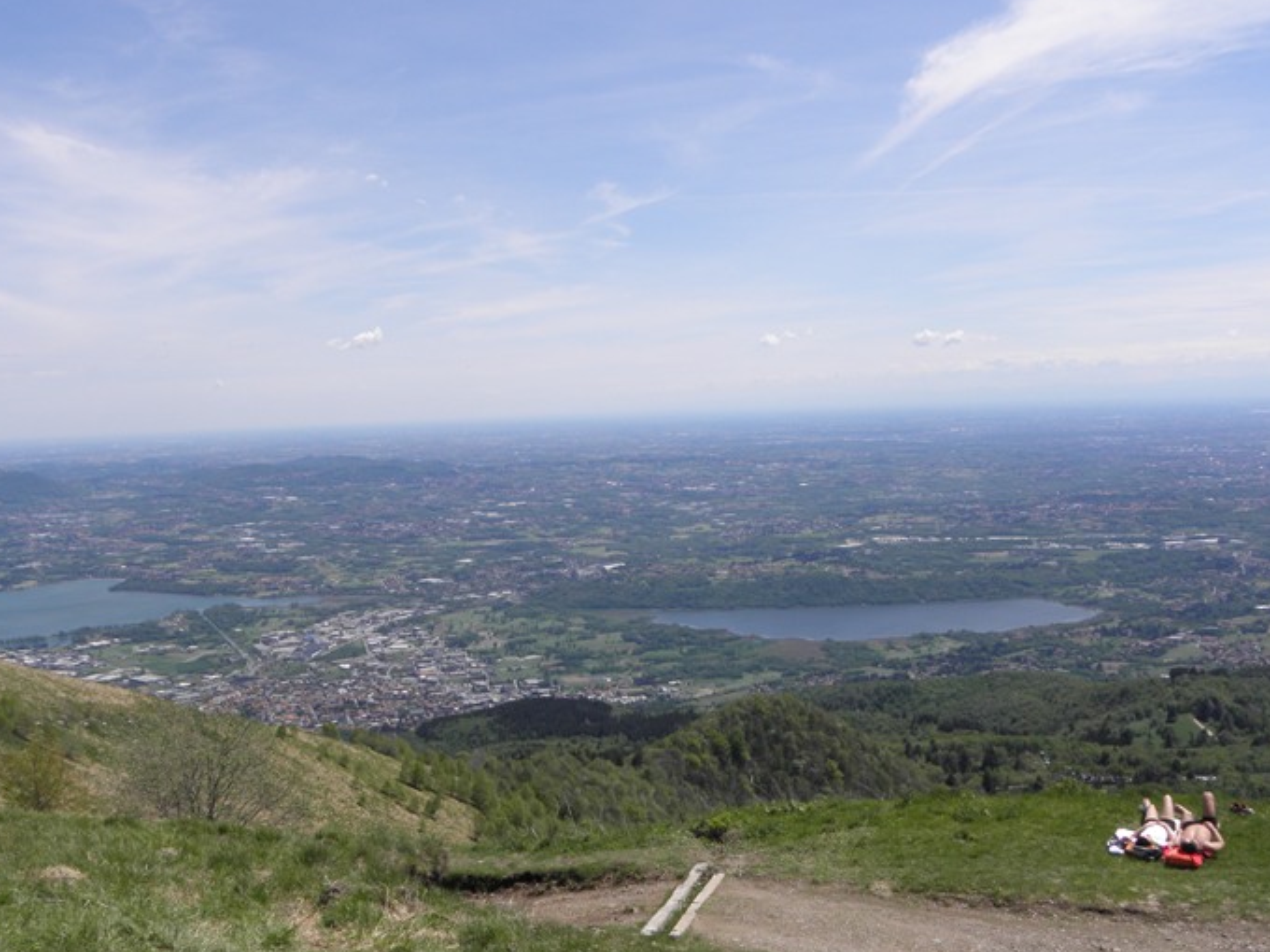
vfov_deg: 35.9
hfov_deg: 46.8
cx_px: 605
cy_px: 513
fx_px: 1468
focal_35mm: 40
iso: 64
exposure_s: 1/320
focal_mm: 6.07
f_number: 5.6
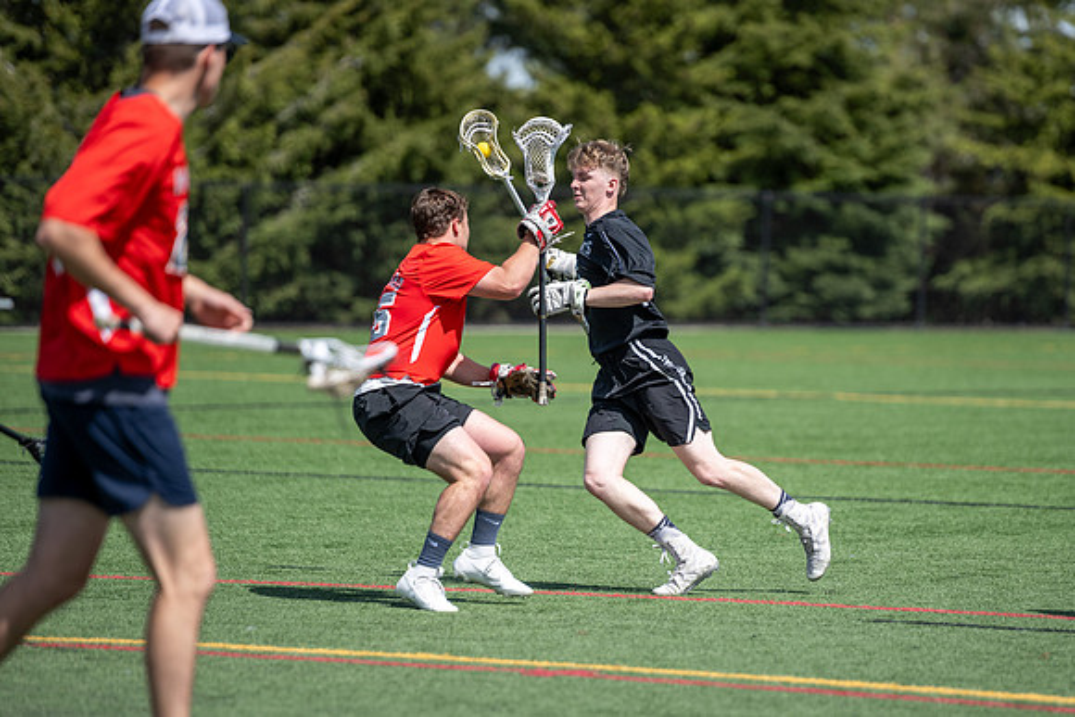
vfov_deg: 5.9
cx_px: 627
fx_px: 6982
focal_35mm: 234
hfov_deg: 8.8
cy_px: 416
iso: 64
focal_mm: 200
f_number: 2.8
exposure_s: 1/2000
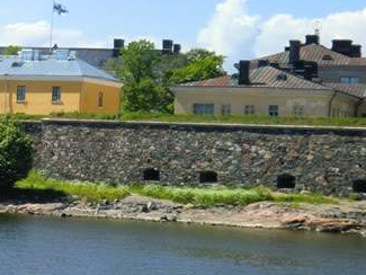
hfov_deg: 15.9
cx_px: 16
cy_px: 123
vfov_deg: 12.2
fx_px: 1290
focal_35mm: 122
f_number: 4.3
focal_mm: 11.16
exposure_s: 1/400
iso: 64
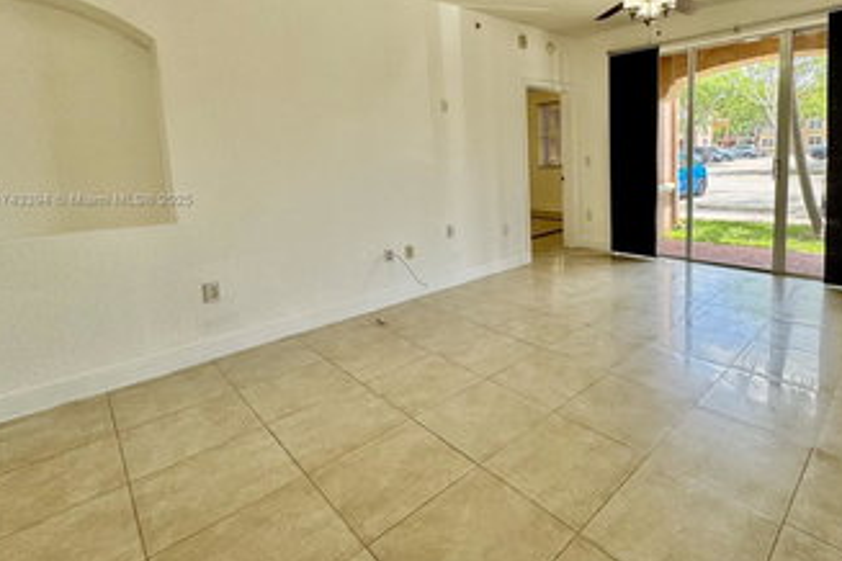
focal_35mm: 19
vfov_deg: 63.4
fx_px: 444
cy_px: 201
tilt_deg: -6.4
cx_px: 521
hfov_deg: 85.4
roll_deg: +1.7
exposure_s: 1/120
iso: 80
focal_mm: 2.22
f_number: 2.2
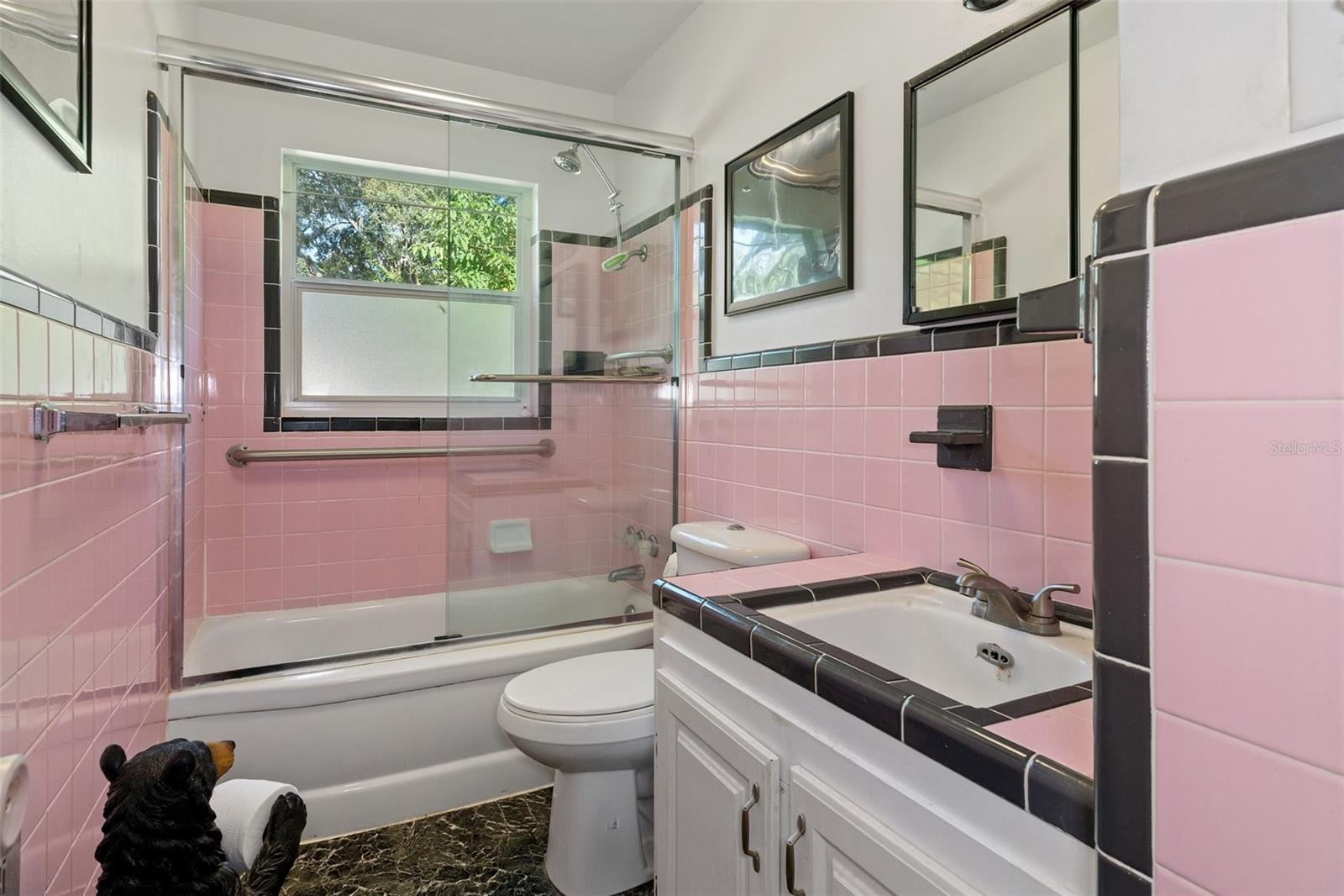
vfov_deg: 67.4
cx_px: 672
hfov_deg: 90.0
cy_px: 448
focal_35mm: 18
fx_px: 672
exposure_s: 1/1.67
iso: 320
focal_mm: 12
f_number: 8
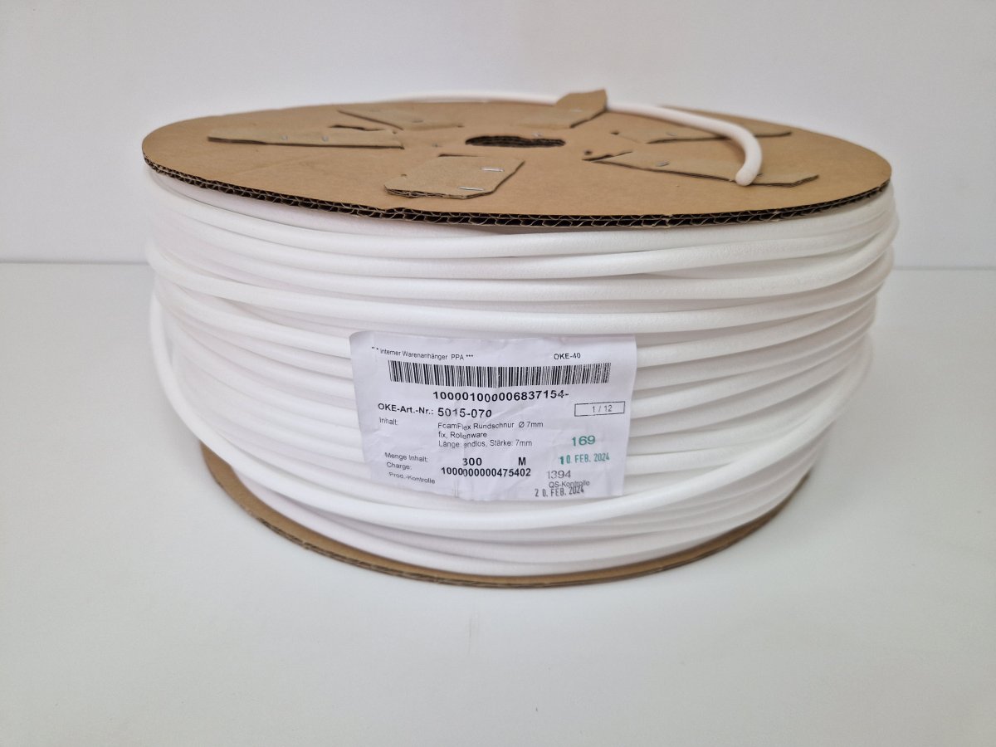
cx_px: 498
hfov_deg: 73.9
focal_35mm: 23
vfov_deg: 58.9
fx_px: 662
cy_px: 374
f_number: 1.8
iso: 80
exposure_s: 1/100
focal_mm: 5.4
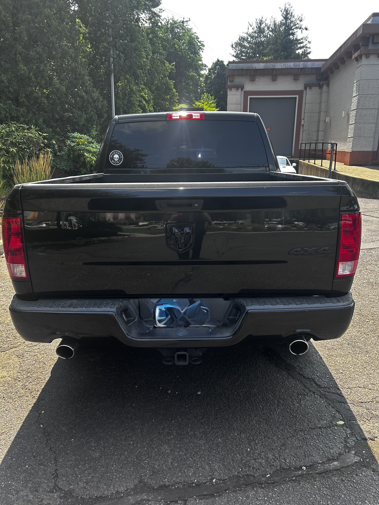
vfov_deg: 67.3
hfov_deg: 53.1
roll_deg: -0.9
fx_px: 380
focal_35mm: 26
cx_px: 190
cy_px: 252
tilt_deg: -15.9
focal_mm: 5.7
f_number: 1.5
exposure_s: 1/552
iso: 50
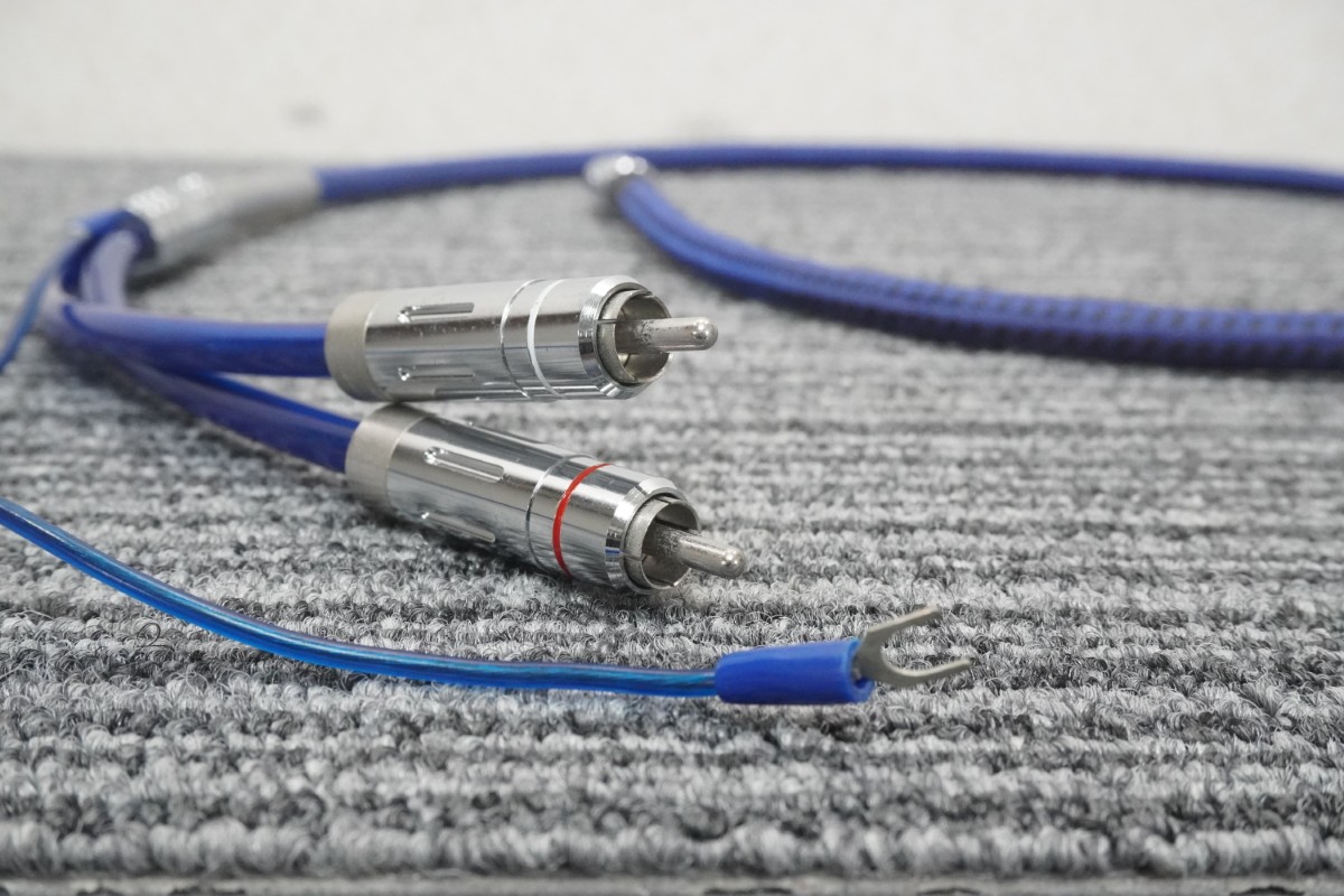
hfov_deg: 46.4
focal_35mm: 42
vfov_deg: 31.9
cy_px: 448
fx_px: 1568
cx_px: 672
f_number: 10
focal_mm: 28
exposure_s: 1/30
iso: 3200
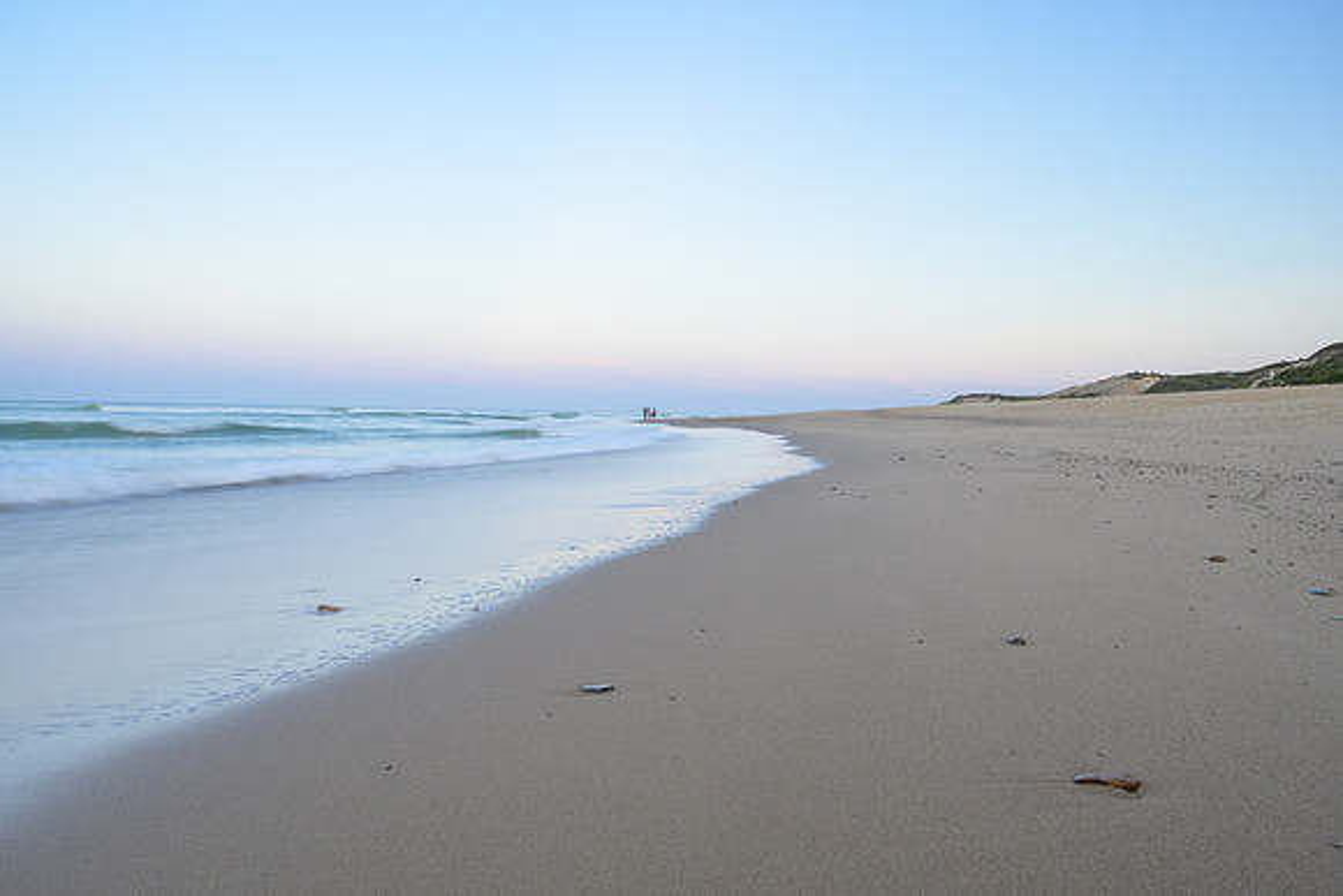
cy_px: 448
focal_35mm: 25
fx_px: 934
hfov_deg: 71.4
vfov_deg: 51.2
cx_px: 672
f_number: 14
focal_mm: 24
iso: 640
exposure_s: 1/1.67
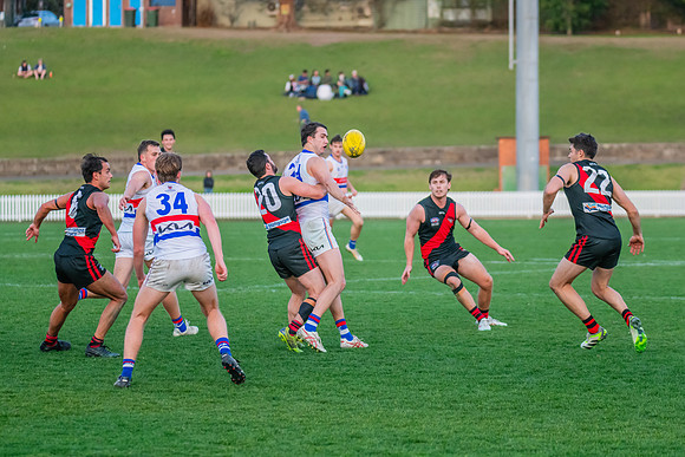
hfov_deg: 10.9
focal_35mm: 189
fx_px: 3590
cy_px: 205
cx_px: 362
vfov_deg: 7.3
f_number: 4
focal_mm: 170
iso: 2500
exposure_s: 1/1250
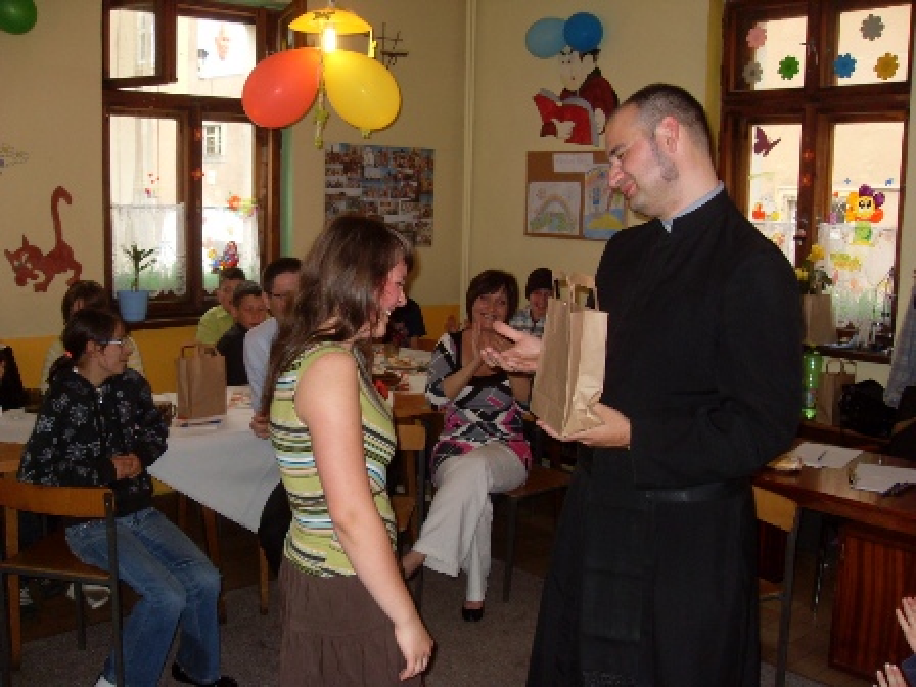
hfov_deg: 52.6
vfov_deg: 40.7
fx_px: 926
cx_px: 458
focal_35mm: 35
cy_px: 344
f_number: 2.8
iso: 100
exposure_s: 1/45
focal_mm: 6.3
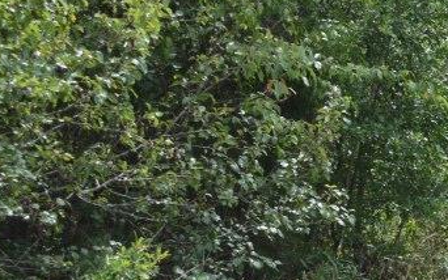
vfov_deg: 7.2
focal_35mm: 183
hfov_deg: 11.3
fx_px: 2235
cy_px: 188
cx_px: 512
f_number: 5.6
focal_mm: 40
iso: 100
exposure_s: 1/125
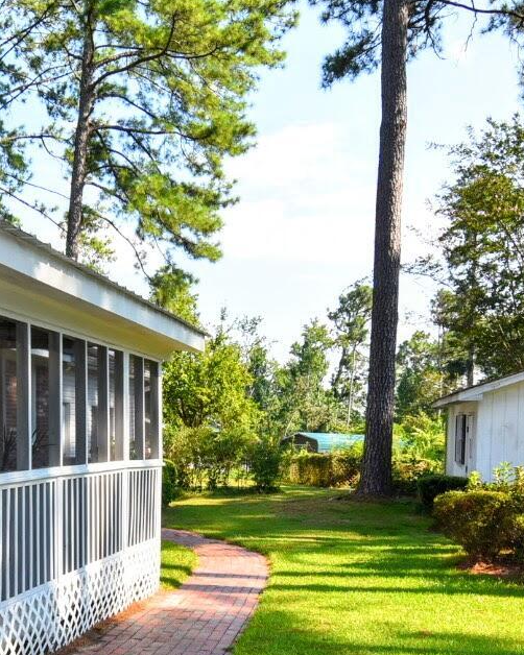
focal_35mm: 47
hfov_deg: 31.0
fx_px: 916
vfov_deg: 38.6
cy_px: 474
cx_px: 93
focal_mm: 13
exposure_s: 1/160
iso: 100
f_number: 6.3
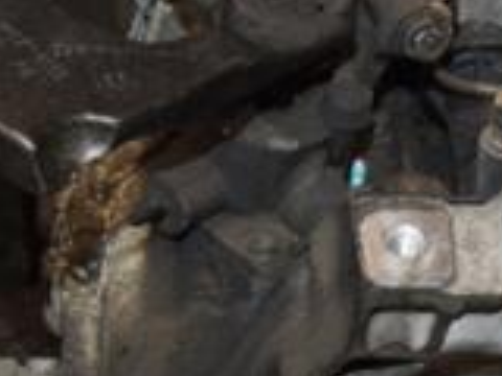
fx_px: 1885
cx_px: 537
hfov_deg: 14.8
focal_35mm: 130
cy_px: 266
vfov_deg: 11.4
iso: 800
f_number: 5
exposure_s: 1/60
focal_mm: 24
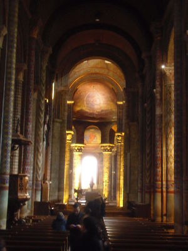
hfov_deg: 26.6
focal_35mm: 55
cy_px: 126
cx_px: 94
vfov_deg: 34.9
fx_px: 398
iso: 400
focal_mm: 9.3
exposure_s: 1/3.33
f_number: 3.7
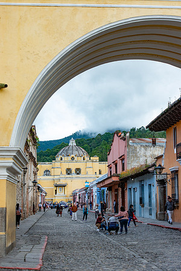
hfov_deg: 19.5
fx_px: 528
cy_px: 136
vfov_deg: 28.8
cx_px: 90
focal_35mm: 70
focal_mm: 70
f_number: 22
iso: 1000
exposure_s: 1/80
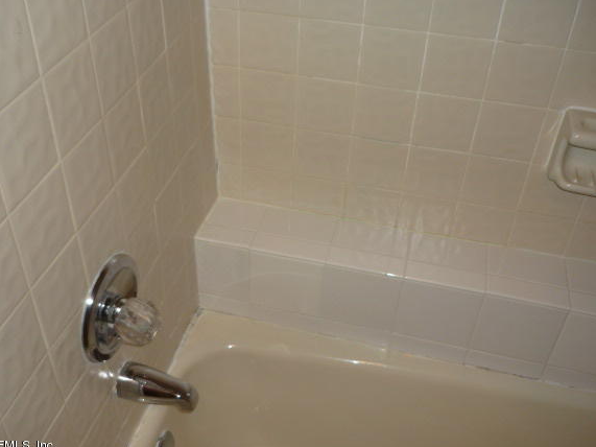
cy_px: 215
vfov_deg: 38.6
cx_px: 265
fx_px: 637
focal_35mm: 37
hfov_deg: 50.1
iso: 100
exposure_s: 1/30
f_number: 2.8
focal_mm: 5.5
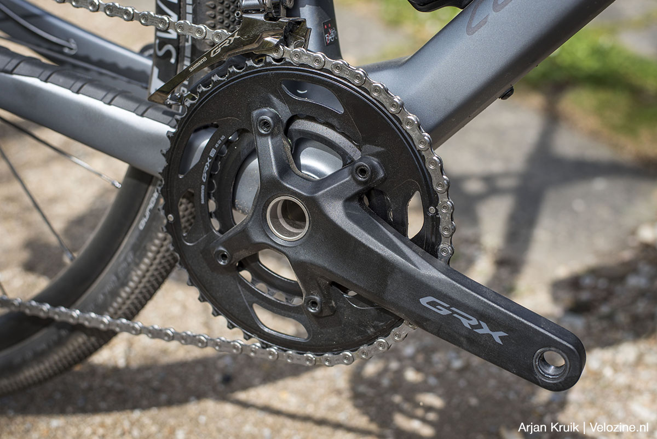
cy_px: 220
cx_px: 328
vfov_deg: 27.0
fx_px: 913
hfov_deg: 39.6
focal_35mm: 50
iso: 100
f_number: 4.5
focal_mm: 50
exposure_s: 1/500
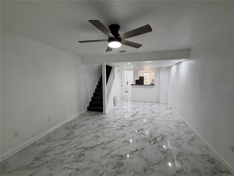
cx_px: 117
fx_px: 95
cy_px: 88
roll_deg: +0.6
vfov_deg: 85.7
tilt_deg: -6.6
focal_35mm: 14
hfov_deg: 102.1
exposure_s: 1/120
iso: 160
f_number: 2.2
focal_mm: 2.22
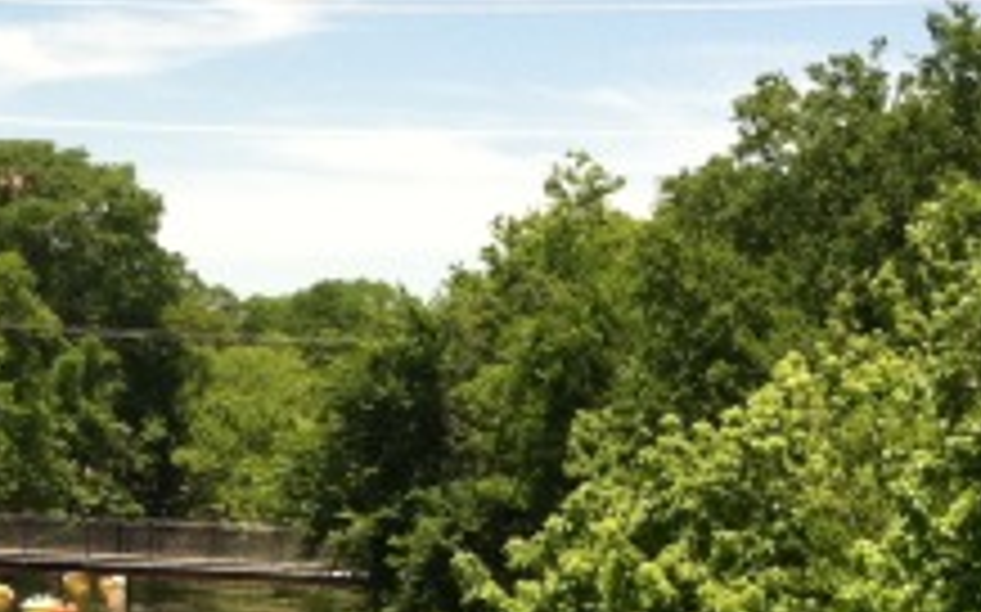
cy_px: 603
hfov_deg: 18.6
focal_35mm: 109
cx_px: -18
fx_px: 2913
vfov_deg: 11.9
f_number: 2.8
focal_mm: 3.85
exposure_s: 1/714
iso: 80
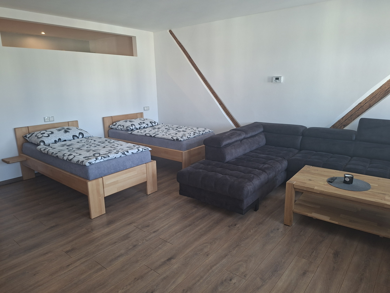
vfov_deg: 58.9
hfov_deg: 73.9
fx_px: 259
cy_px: 146
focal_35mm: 23
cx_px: 195
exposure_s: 1/100
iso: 320
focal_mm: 5.54
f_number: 1.8
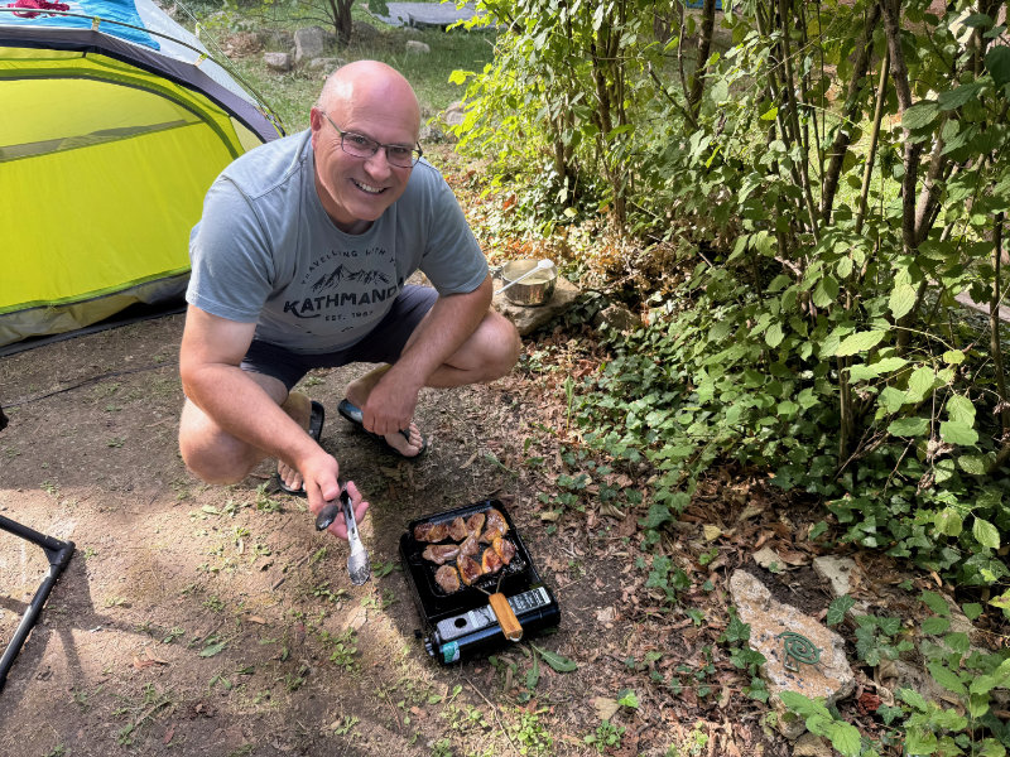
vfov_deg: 56.8
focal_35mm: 24
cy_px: 378
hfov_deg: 71.6
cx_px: 505
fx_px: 700
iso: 80
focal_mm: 6.8
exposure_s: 1/196
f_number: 1.8
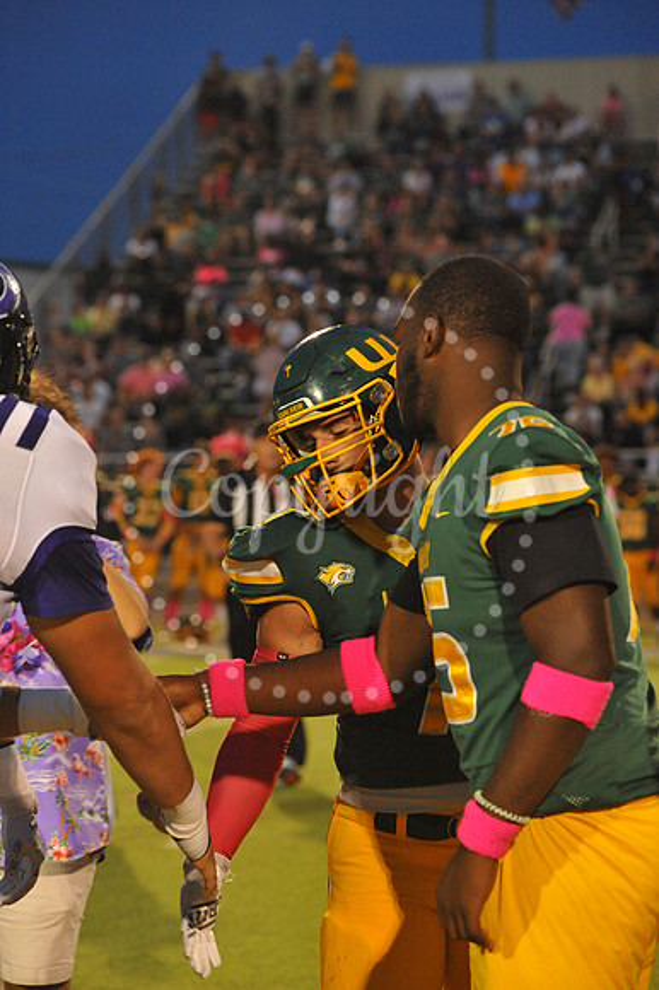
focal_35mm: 125
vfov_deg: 16.4
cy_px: 495
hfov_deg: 11.0
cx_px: 330
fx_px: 3436
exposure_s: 1/200
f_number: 5.6
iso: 4000
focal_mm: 125
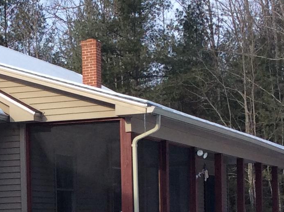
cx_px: -32
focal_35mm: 119
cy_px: 249
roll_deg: +1.6
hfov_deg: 16.1
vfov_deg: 12.2
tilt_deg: -3.9
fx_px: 975
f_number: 2.4
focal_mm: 3.3
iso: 32
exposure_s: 1/763
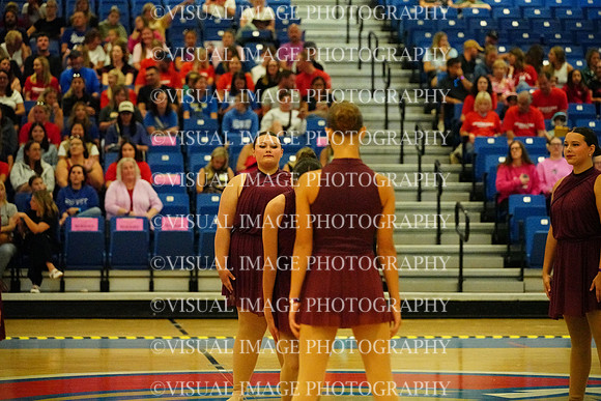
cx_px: 300
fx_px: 2505
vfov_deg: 9.2
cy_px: 200
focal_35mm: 150
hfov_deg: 13.7
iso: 25600
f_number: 4
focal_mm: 150
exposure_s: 1/1250
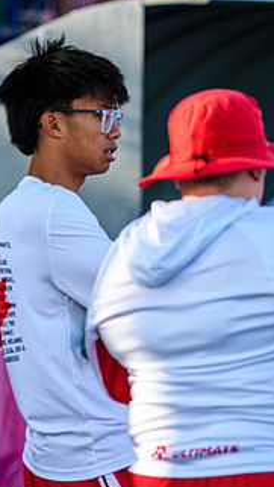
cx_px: 330
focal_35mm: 396
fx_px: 5118
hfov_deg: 3.1
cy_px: 209
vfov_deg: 5.5
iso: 160
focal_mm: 140
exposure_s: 1/1000
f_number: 3.2
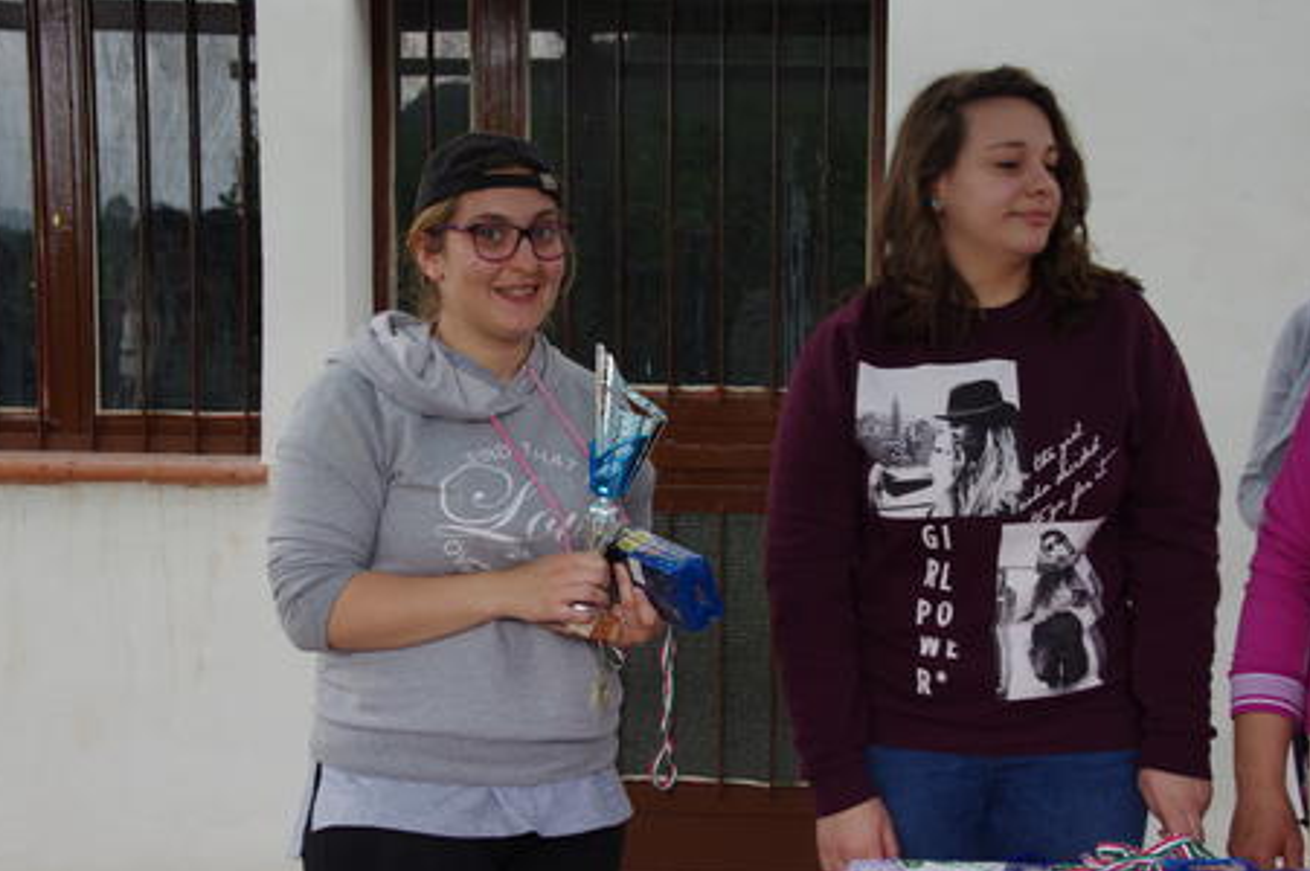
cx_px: 659
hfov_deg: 28.5
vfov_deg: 19.2
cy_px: 457
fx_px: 2582
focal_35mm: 71
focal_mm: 43
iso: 400
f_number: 8
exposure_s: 1/60
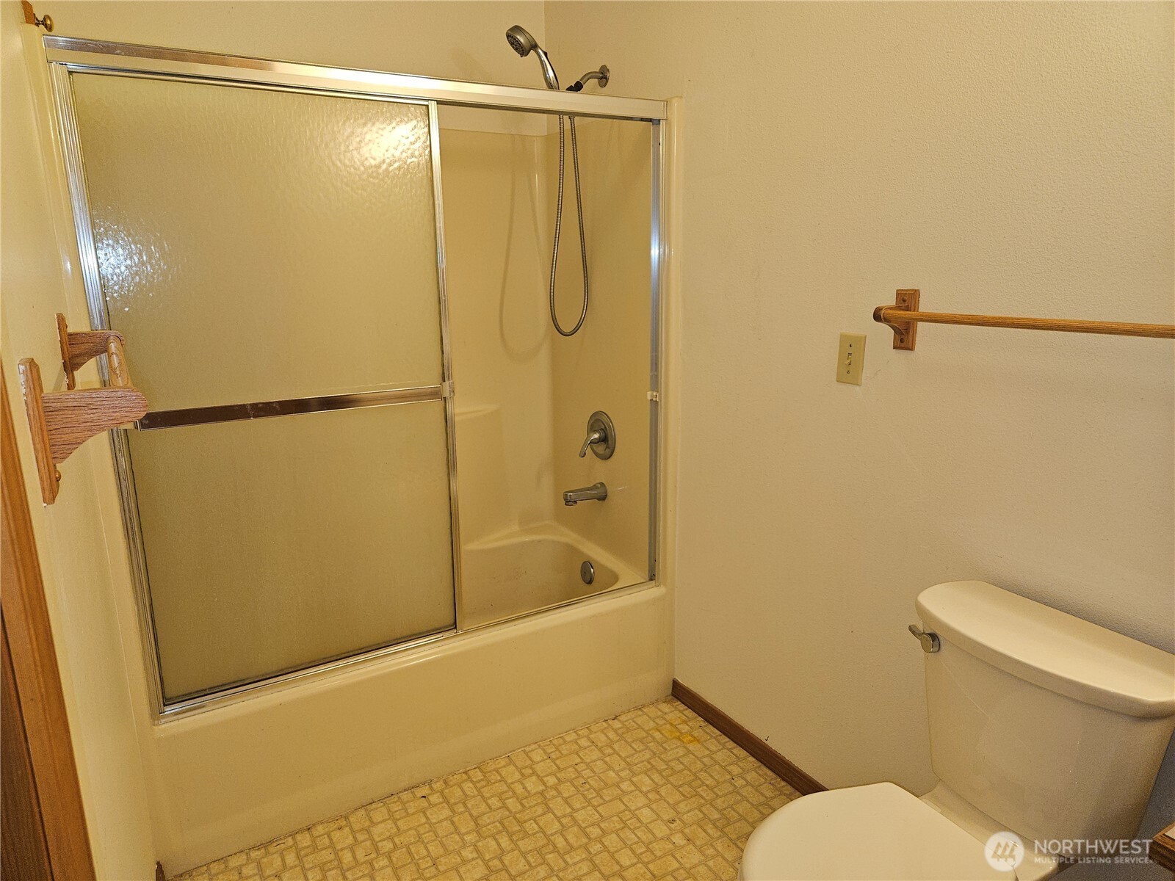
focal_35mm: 23
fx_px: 781
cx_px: 588
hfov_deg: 73.9
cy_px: 440
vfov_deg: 58.9
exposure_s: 1/60
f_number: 1.8
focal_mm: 5.4
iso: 50
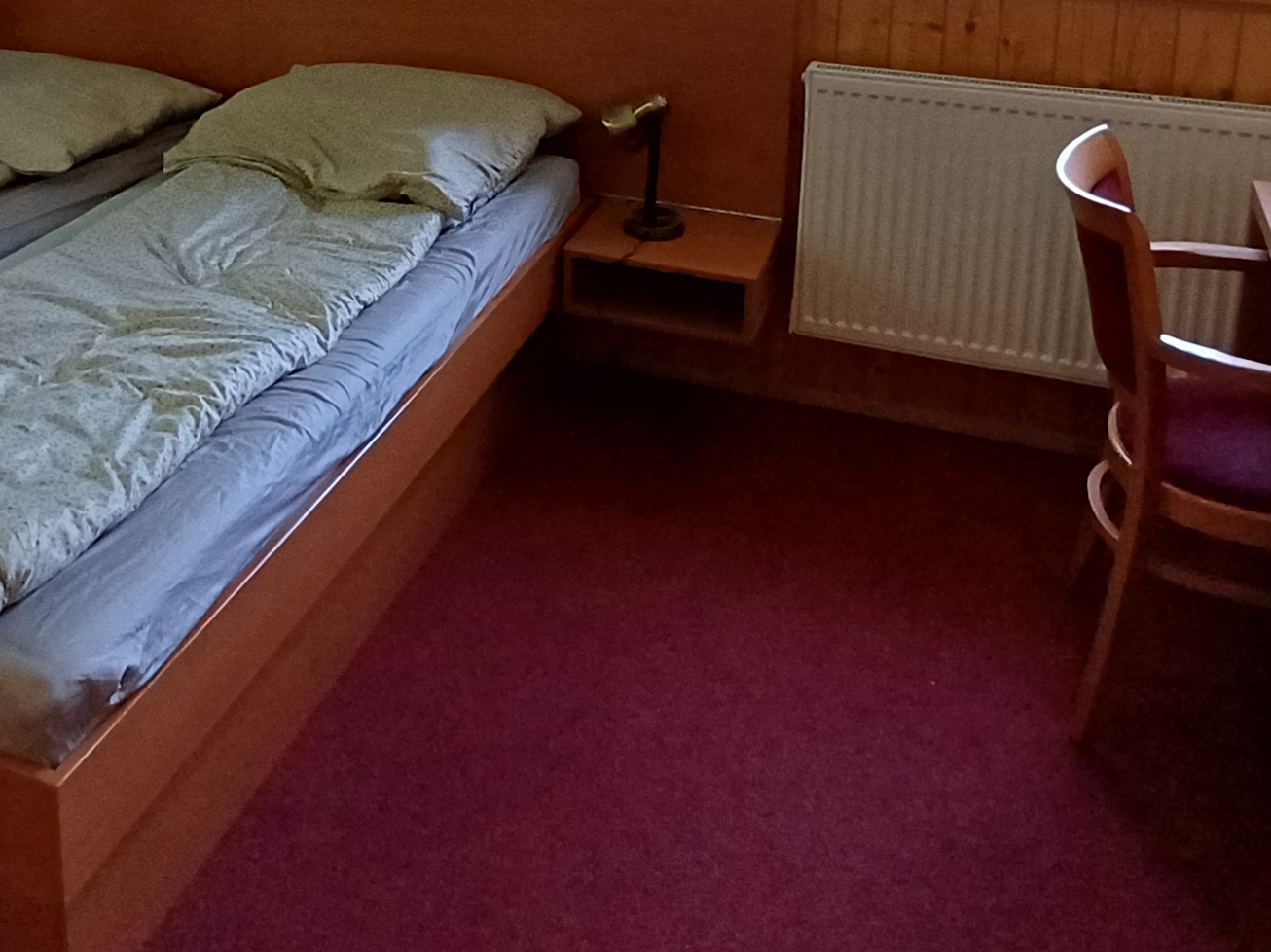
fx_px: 1468
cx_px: 334
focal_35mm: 40
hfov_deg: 45.4
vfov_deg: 32.9
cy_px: -8
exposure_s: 1/33
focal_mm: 1.64
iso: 200
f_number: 2.2
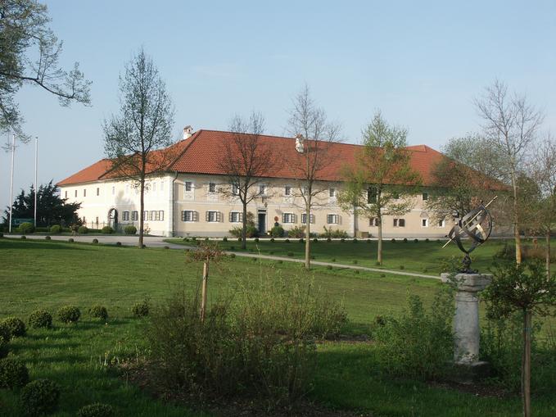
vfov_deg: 35.1
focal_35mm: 41
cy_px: 208
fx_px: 658
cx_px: 278
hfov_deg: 45.8
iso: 100
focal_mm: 10.73
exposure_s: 1/250
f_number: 6.7
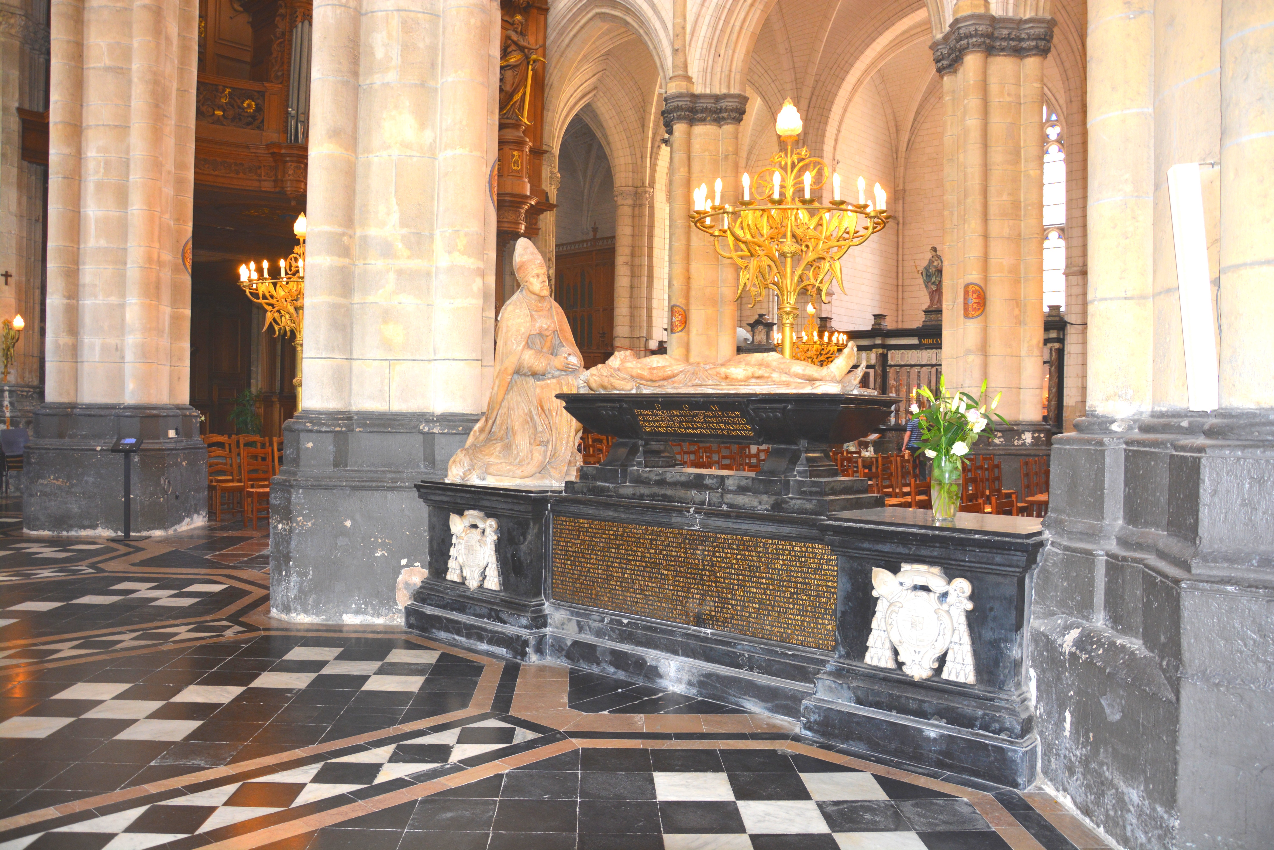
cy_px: 425
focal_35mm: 27
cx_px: 637
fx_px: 955
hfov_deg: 67.4
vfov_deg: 47.9
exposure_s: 1/60
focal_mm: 18
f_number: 3.5
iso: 450
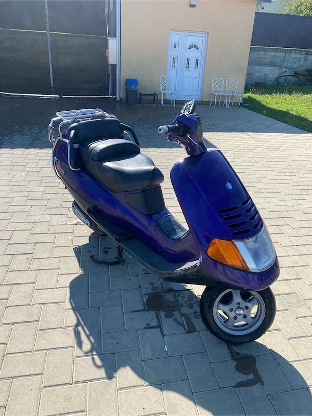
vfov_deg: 67.3
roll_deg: -1.5
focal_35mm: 26
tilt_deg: -20.9
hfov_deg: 53.1
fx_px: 312
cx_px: 156
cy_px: 208
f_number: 1.8
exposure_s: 1/1412
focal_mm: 4.25
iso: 32
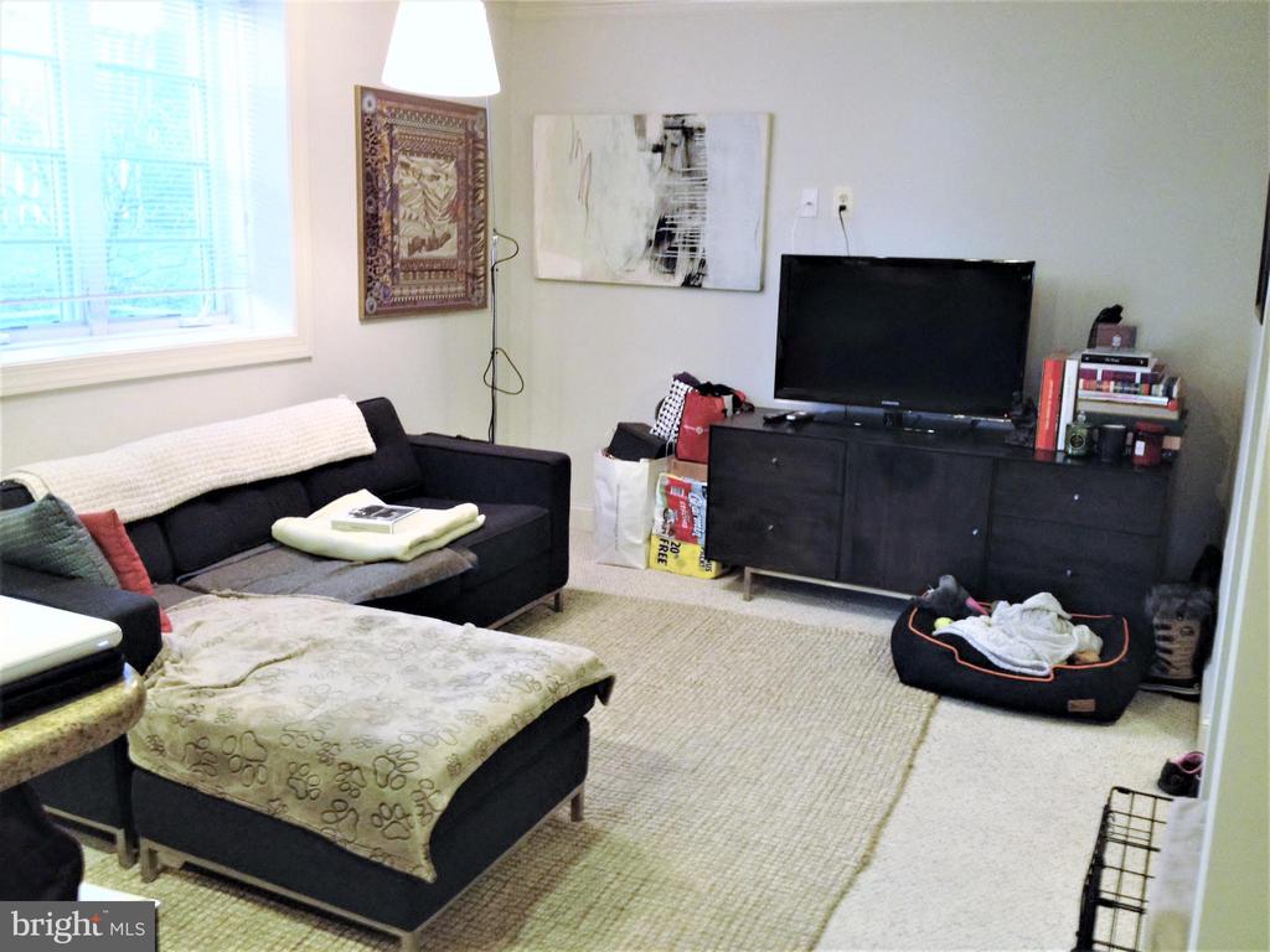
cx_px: 635
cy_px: 476
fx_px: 1284
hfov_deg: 52.6
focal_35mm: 35
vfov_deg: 40.7
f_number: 2.4
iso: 200
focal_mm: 4.28
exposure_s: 1/20
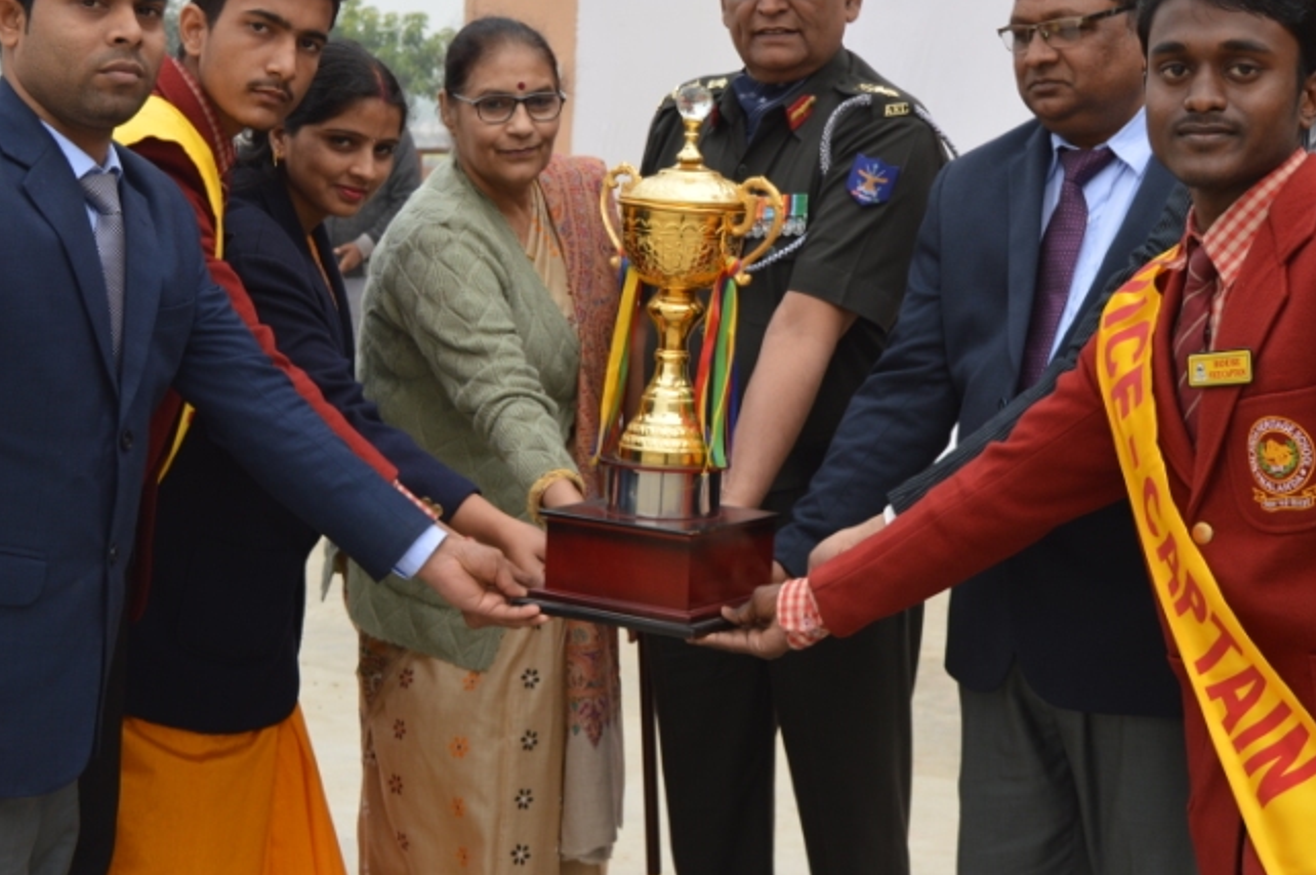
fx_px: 2447
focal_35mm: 67
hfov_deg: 30.1
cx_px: 742
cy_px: 261
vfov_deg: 20.2
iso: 100
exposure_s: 1/125
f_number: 5.6
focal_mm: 28
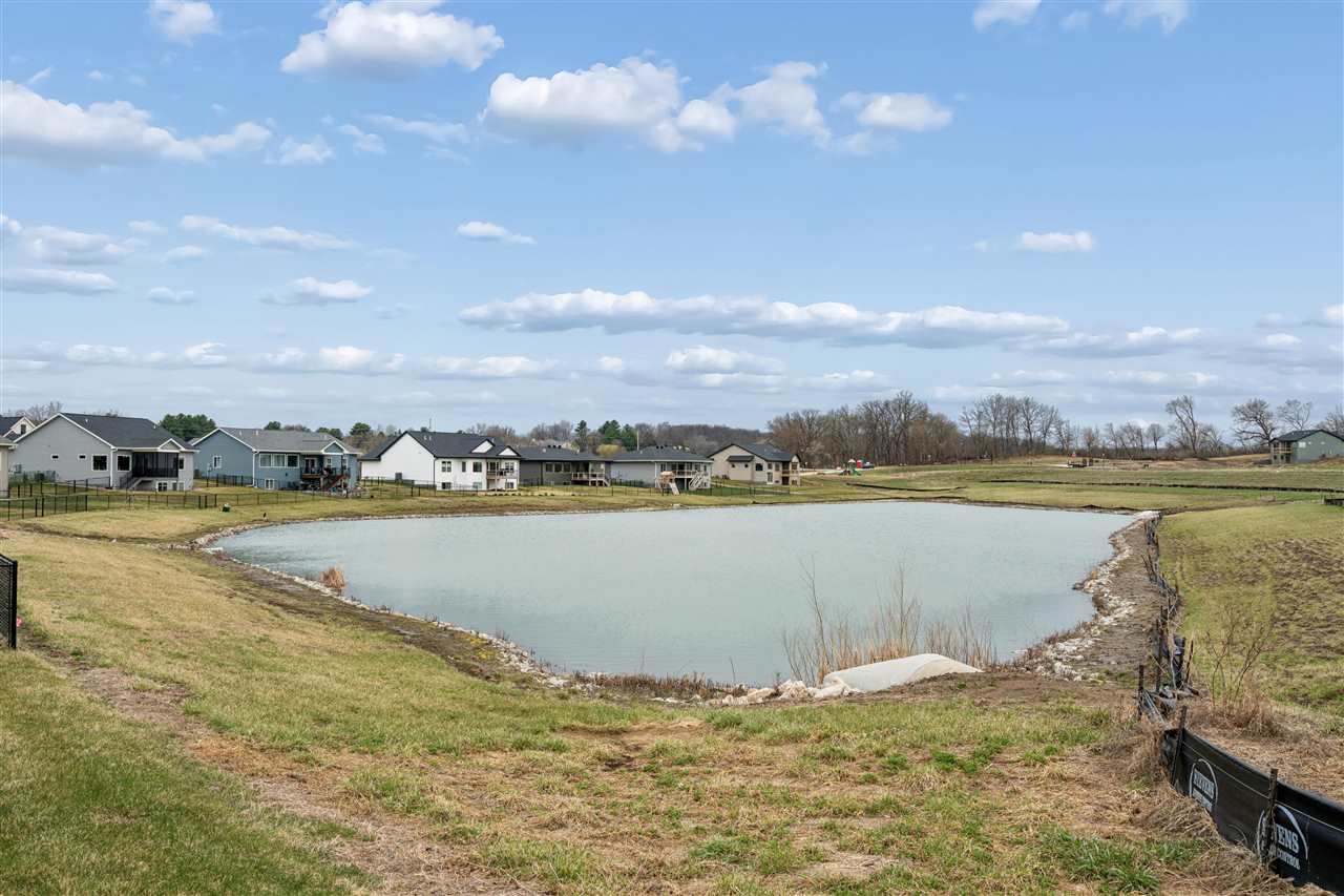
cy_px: 448
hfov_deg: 60.3
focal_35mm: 31
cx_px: 672
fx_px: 1157
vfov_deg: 42.3
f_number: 8
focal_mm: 31
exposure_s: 1/1000
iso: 400
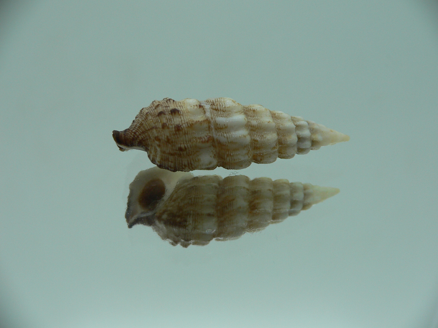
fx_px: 443
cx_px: 219
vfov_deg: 40.7
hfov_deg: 52.6
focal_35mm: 35
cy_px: 164
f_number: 2.8
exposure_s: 1/60
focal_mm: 4.6
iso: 80
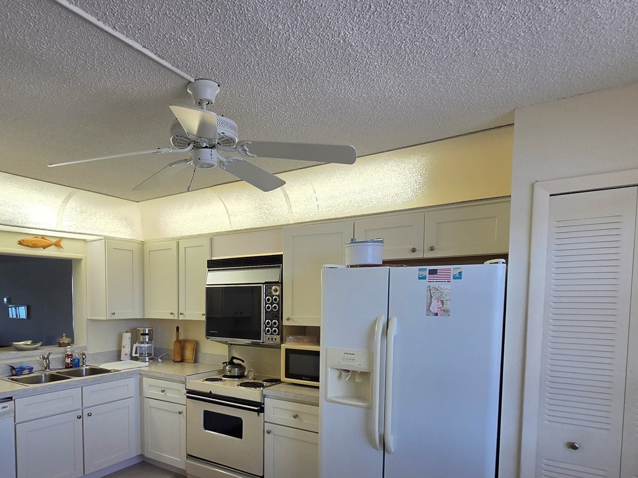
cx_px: 240
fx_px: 387
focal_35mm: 21
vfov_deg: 61.4
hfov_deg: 77.6
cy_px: 330
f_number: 2.2
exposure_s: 1/323
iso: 100
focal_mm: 2.2
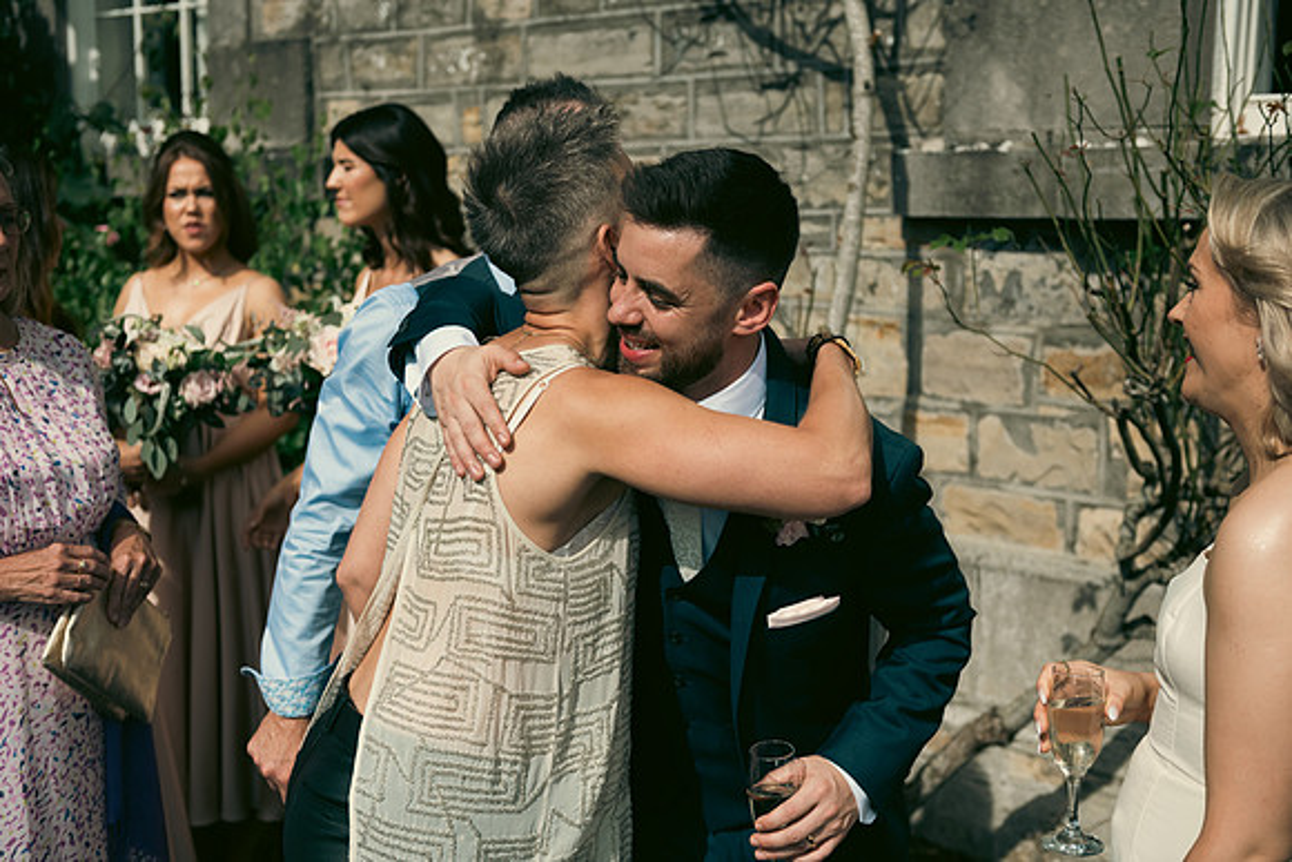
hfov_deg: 44.5
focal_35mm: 44
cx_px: 646
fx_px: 1579
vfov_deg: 30.5
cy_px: 431
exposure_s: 1/4000
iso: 125
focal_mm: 44
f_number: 3.5
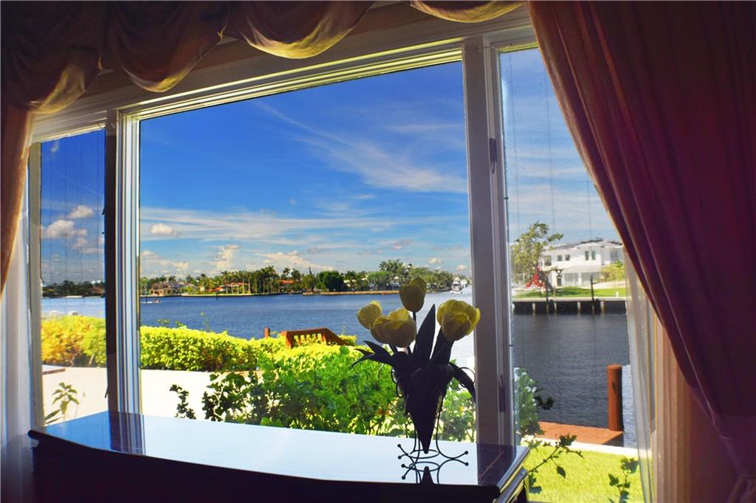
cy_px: 252
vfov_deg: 34.2
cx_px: 378
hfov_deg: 49.6
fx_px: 819
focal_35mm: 39
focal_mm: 26
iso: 220
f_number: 8
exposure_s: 1/250
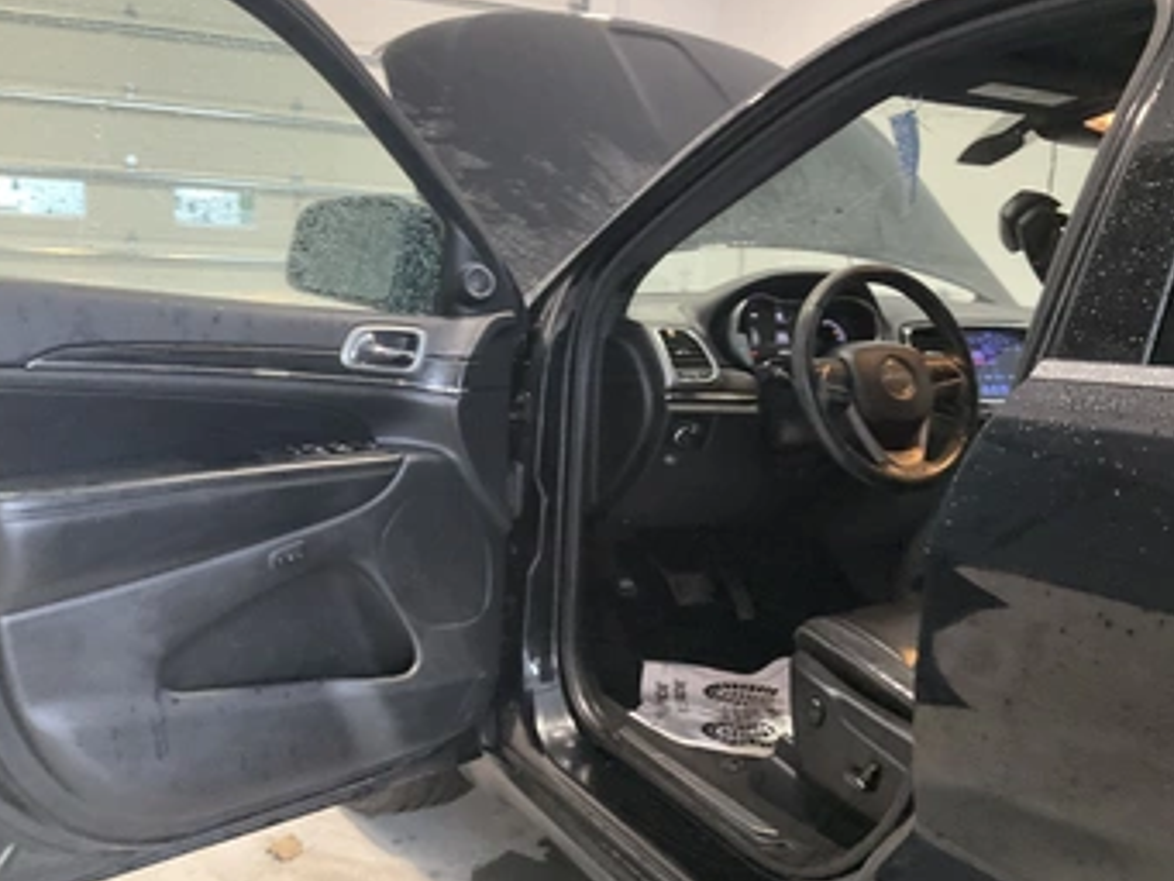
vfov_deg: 41.8
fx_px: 1154
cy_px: 392
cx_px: 554
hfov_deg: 53.9
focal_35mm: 34
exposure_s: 1/60
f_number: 1.8
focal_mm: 3
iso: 125
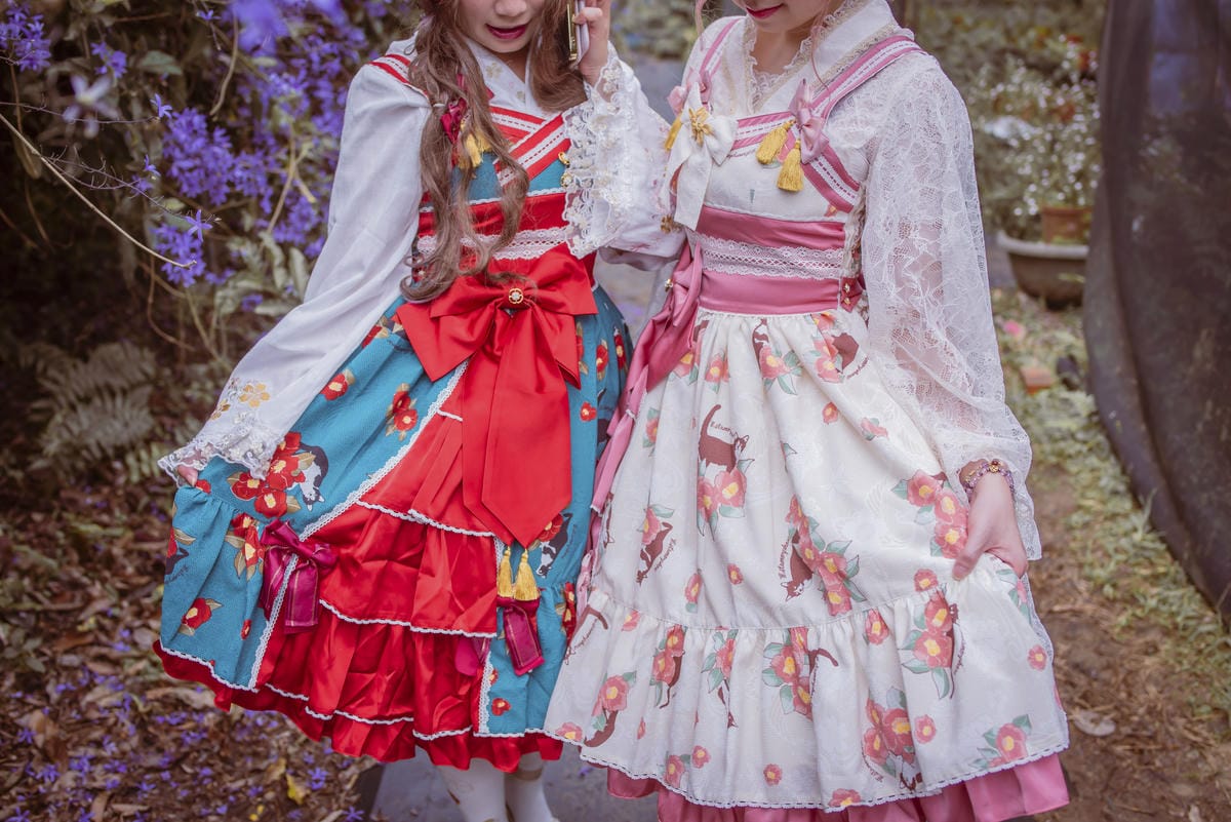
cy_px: 411
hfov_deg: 54.4
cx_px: 616
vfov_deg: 37.9
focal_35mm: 35
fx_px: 1197
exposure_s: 1/640
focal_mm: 35
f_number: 3.5
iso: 50
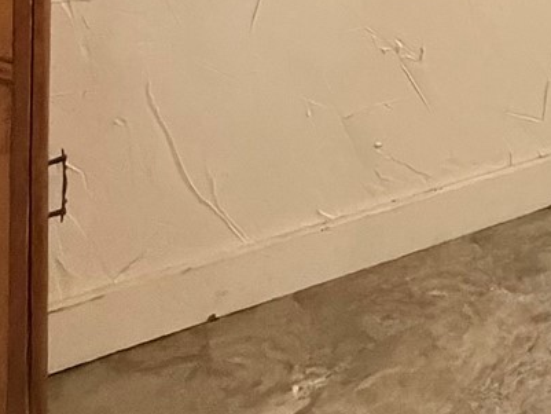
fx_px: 1067
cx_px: 899
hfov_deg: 22.1
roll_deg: -1.9
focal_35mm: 67
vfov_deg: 16.9
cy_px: -391
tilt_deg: -1.4
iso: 1000
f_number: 2.2
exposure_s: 1/60
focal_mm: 2.22
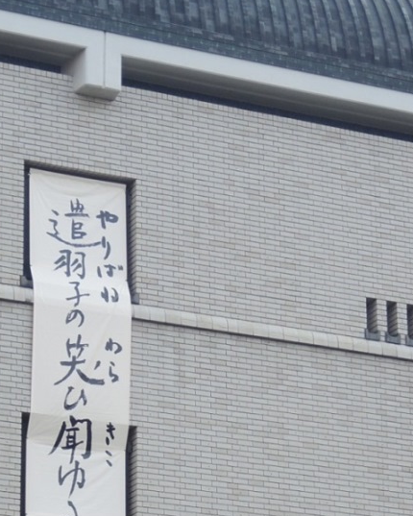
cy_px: 491
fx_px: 2229
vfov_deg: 13.1
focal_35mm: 146
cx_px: 206
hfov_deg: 10.6
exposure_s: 1/640
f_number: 2.2
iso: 80
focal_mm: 8.2
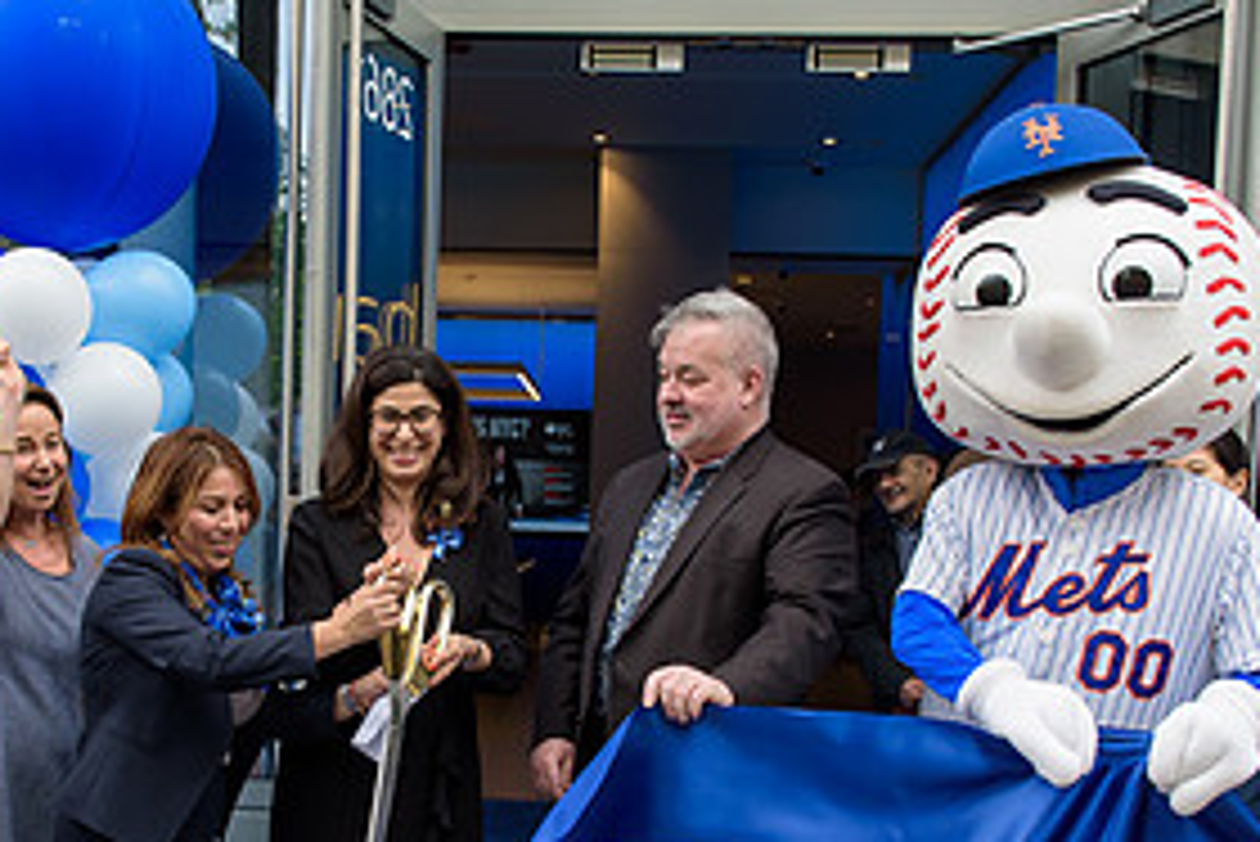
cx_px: 414
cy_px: 615
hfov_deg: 34.1
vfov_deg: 23.2
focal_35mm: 58
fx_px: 2031
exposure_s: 1/250
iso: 200
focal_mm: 28
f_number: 5
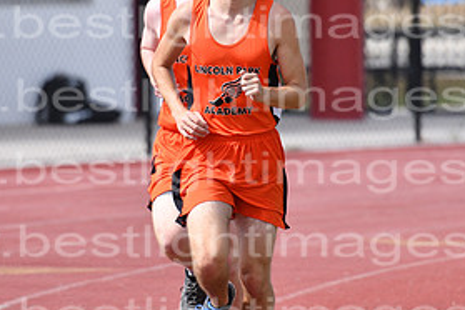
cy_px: 136
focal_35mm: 624
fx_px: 8059
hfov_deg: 3.3
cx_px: 237
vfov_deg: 2.2
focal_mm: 200
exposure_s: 1/1000
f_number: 4
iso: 100
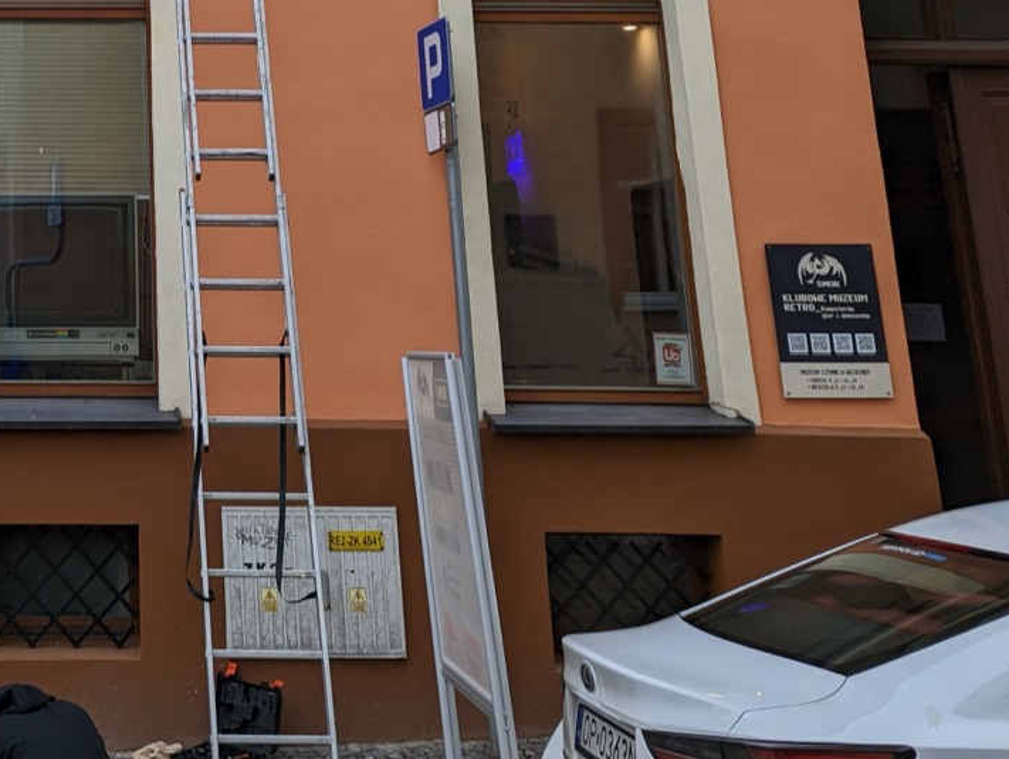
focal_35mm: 54
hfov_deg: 32.7
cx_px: 4
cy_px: -89
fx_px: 1576
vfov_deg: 25.1
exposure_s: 1/225
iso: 36
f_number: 1.85
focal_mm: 6.81
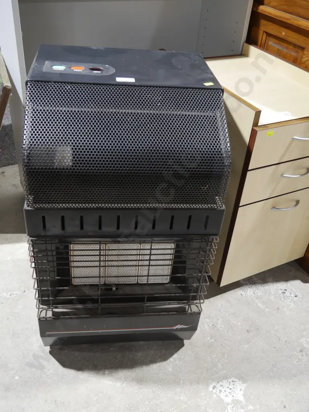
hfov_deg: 41.8
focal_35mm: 34
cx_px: 154
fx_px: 405
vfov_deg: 54.0
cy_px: 206
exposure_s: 1/60
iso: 1000
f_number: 4
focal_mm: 17
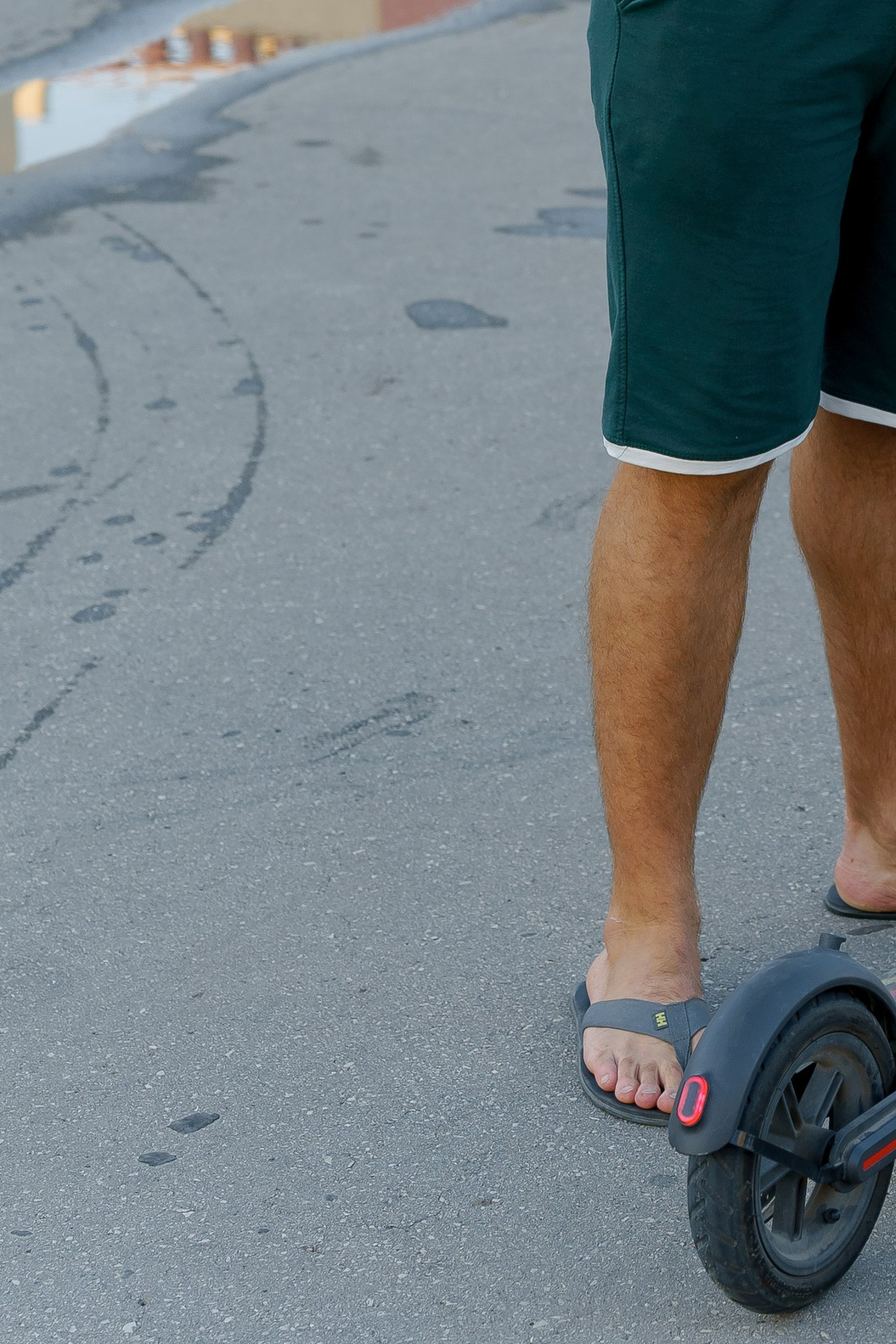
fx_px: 4257
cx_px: 890
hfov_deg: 11.9
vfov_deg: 17.3
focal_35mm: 114
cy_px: -194
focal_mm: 47
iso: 320
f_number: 3.5
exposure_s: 1/200
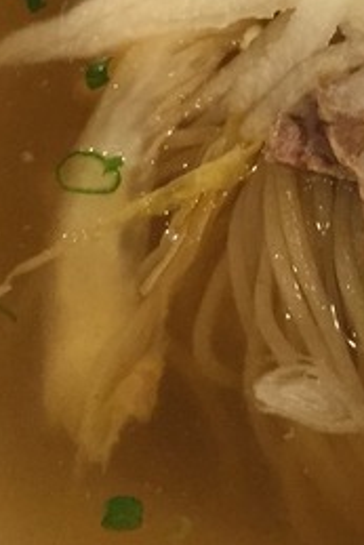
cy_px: -36
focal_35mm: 113
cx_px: 583
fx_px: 1711
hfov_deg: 11.5
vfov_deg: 17.5
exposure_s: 1/30
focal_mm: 4.15
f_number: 2.2
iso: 200
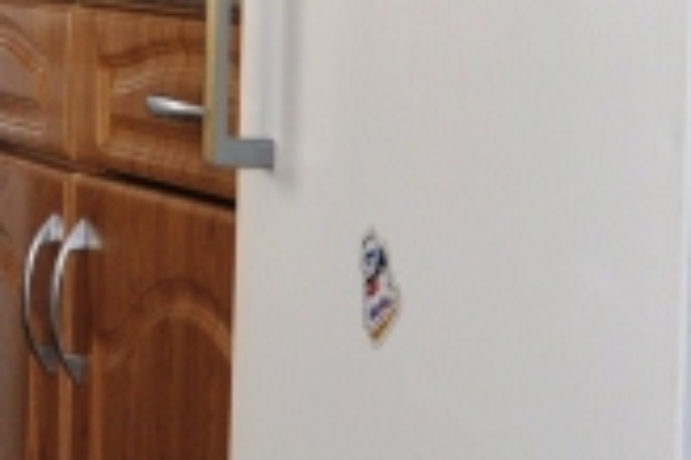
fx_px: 3087
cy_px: -232
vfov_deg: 8.3
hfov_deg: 12.0
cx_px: -463
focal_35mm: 161
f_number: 5
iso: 200
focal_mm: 18
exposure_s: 1/100
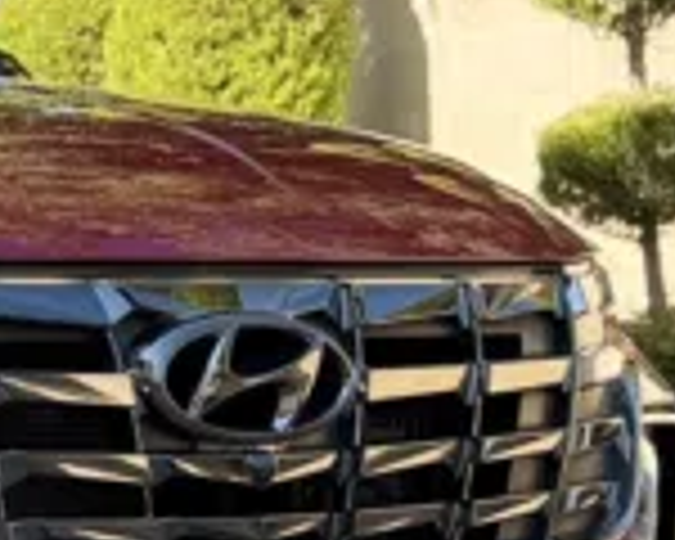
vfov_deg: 15.3
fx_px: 1998
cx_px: -513
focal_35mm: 100
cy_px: 418
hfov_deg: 16.3
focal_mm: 6.76
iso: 100
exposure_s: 1/1122
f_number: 1.78
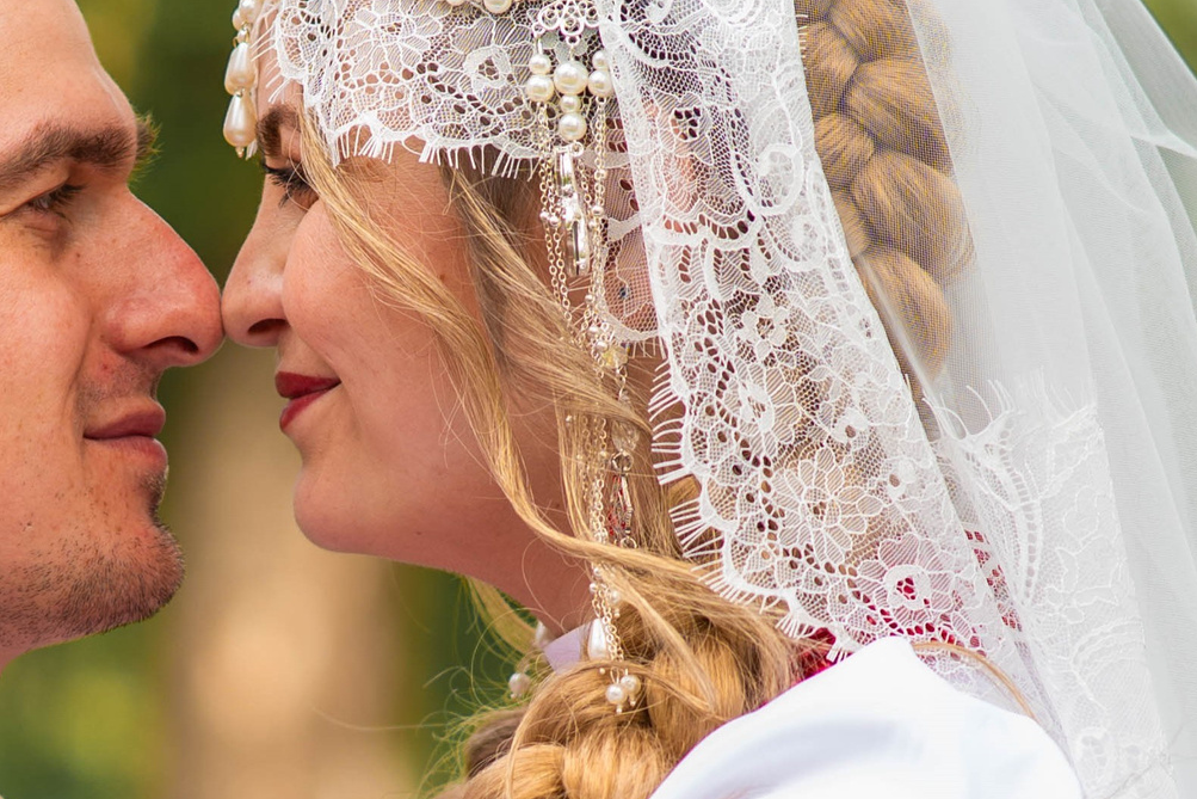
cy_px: 585
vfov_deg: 6.3
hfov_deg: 9.4
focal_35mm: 217
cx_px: 142
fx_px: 7216
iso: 100
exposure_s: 1/400
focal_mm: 85
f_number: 2.2
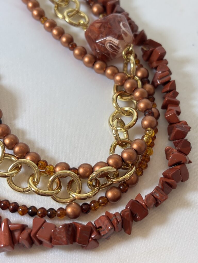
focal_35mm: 52
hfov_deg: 28.0
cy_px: 132
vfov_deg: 36.8
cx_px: 99
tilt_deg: -59.9
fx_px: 397
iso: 50
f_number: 1.6
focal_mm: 5.96
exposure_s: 1/100
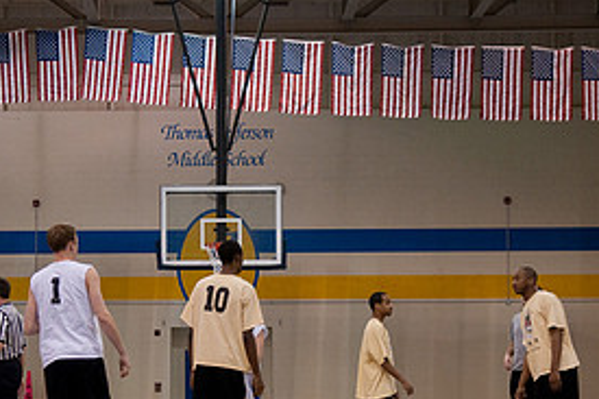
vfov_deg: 13.9
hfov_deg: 20.8
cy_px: 313
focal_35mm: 98
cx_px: 211
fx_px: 1630
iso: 640
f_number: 2.8
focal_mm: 31
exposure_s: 1/160
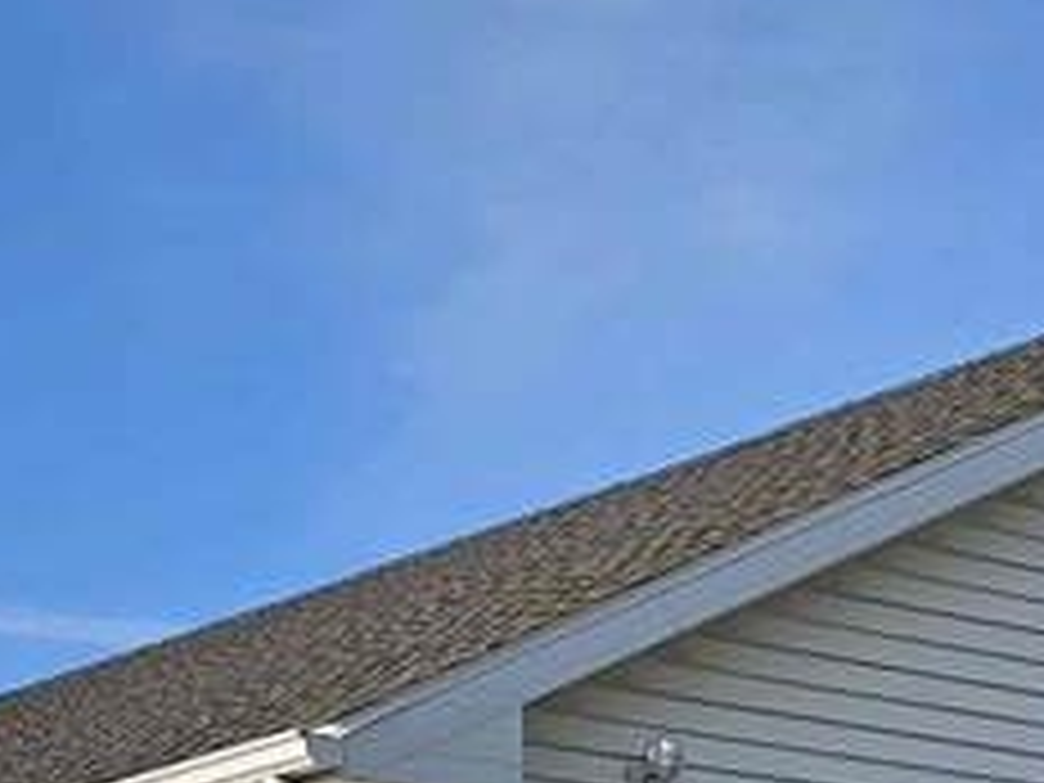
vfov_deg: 10.9
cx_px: 1026
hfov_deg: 15.3
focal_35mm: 127
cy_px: 1400
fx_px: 3830
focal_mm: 5.4
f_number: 1.8
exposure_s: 1/2378
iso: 25
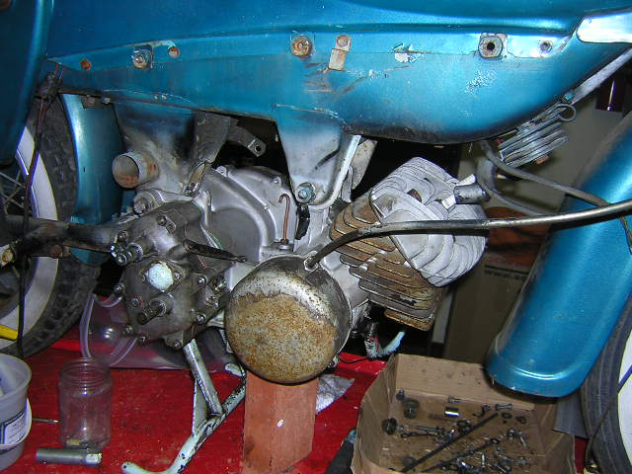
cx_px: 316
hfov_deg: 51.4
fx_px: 657
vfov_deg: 39.7
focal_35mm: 36
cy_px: 237
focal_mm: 4.7
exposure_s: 1/60.1
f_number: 2.6
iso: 100
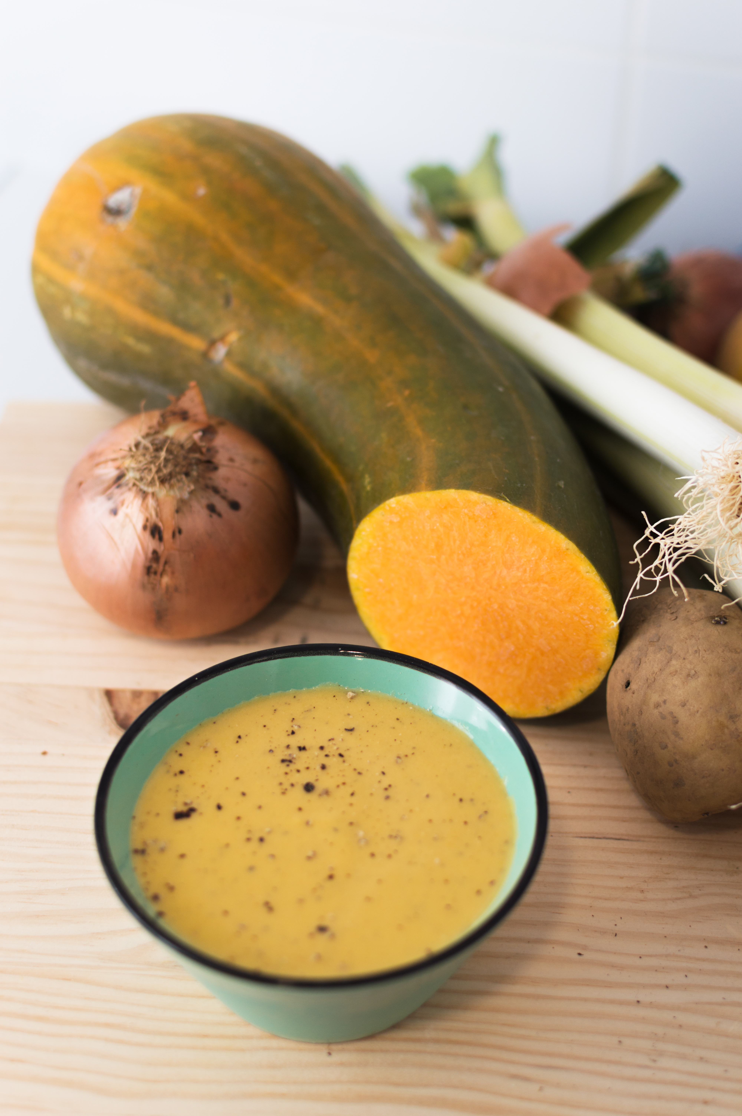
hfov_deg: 25.7
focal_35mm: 52
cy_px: 558
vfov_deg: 37.9
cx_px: 371
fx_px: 1626
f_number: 2.8
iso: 100
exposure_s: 1/160
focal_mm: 35
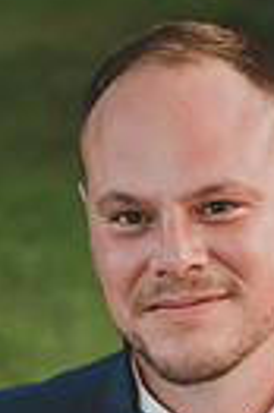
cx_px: 209
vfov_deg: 8.4
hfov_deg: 5.7
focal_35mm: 240
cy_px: 659
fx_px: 2747
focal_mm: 70
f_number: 2.8
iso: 3200
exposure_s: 1/80
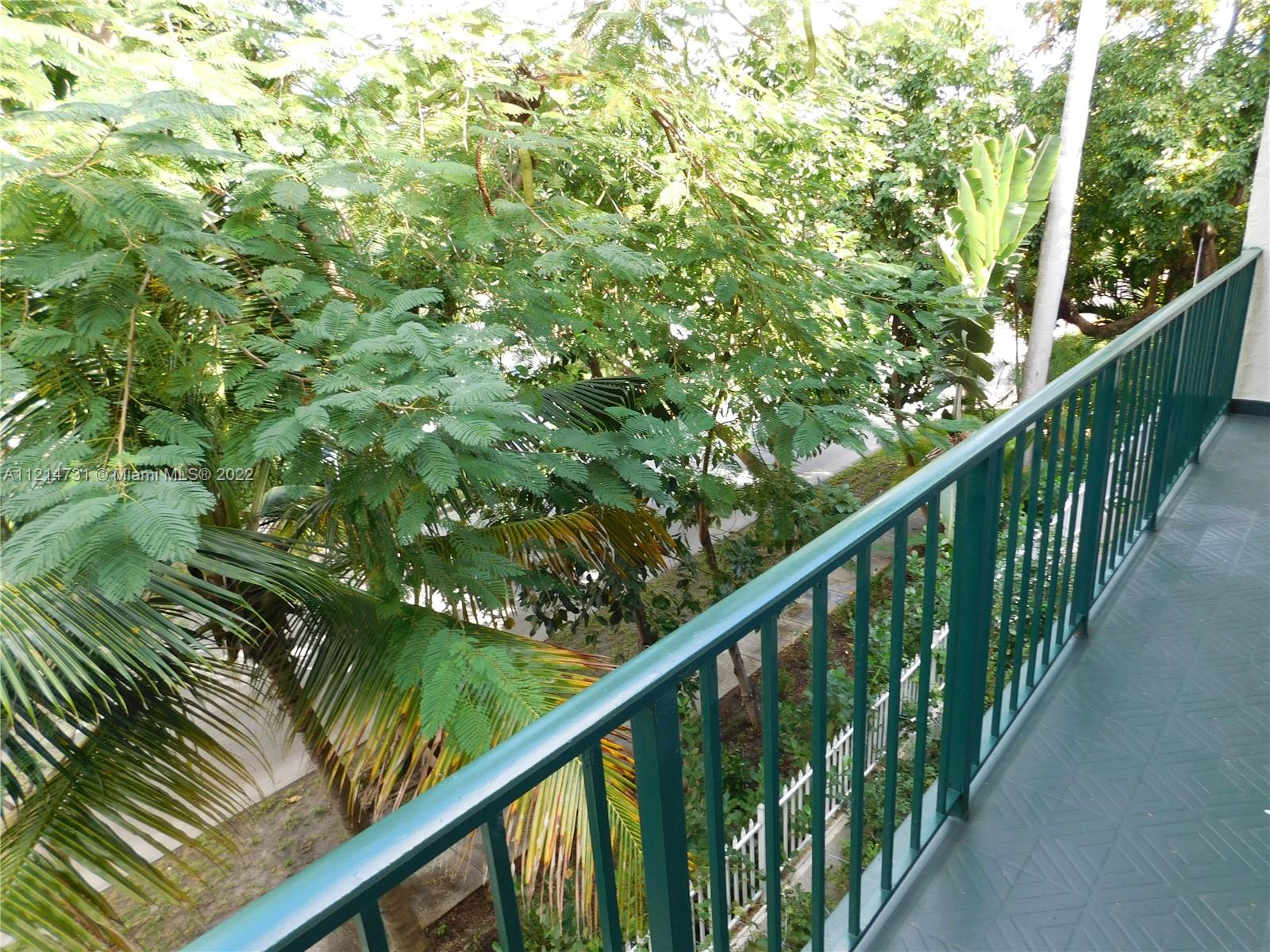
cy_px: 476
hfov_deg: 73.9
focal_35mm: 23
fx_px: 844
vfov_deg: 58.9
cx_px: 635
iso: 125
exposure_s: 1/100
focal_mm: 4
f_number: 3
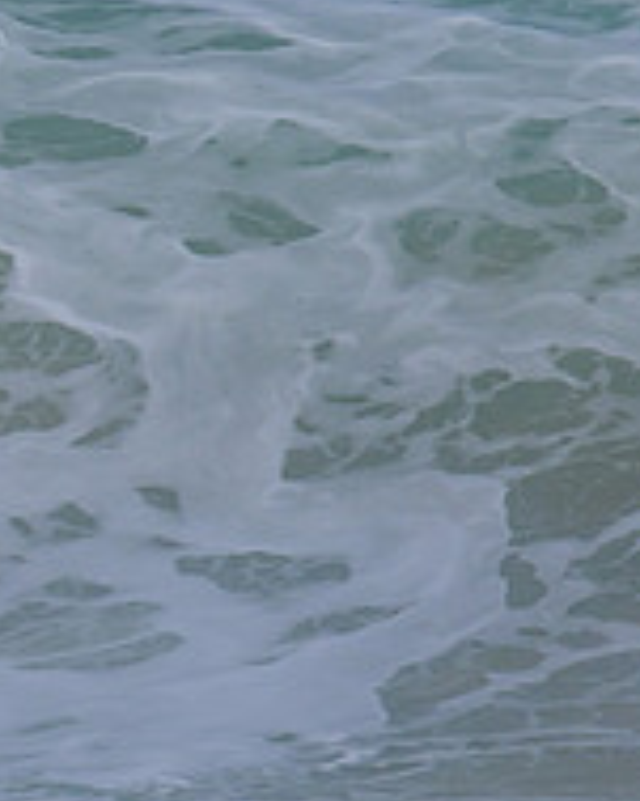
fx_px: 73624
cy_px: 357
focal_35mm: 3107
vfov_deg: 0.6
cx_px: -625
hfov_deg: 0.5
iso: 560
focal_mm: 800
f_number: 11
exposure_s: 1/2000
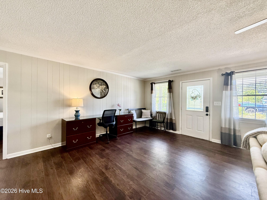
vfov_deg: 85.7
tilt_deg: -0.2
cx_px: 134
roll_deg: -0.5
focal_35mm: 14
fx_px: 108
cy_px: 100
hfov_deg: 102.1
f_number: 2.2
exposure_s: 1/120
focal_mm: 2.22
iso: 320
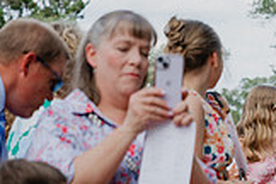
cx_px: 487
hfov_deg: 8.0
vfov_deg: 5.5
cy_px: 173
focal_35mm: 250
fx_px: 1917
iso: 100
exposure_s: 1/500
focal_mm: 70
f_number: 3.5
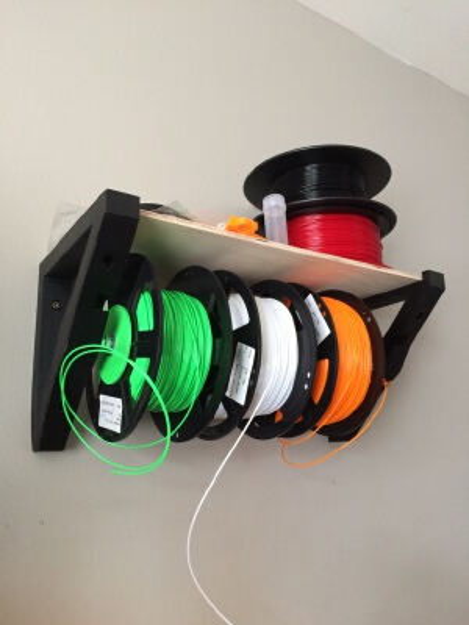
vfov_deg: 61.7
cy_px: 312
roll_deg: +2.5
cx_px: 234
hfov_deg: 48.2
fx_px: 524
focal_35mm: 29
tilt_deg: +12.9
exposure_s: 1/30
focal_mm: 4.15
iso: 200
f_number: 2.2
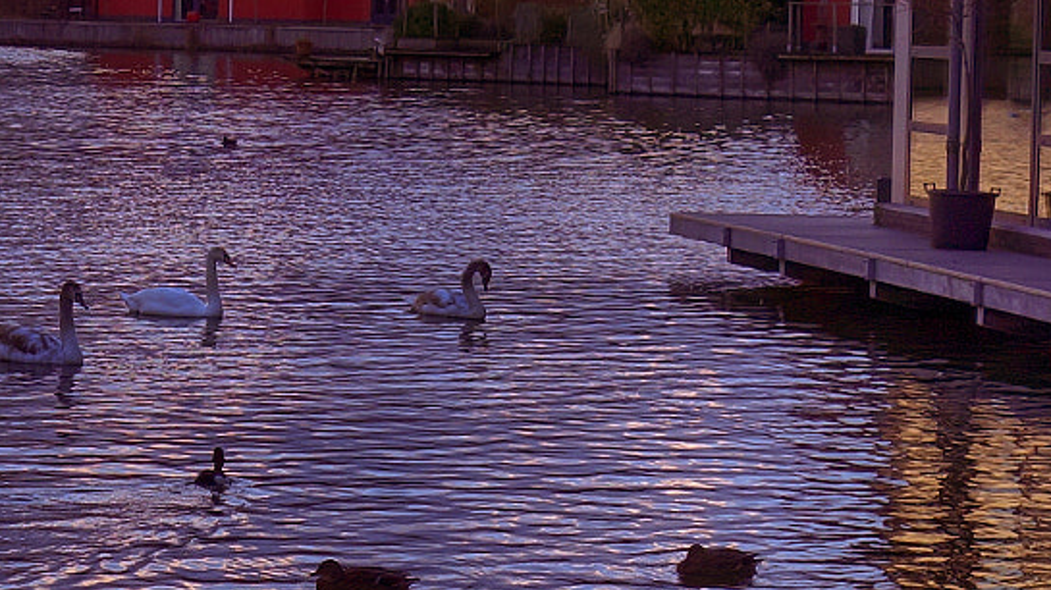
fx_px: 3343
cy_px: 71
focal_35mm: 120
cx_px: 23
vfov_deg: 10.0
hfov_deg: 17.5
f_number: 5.6
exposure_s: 1/160
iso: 125
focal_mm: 14.4
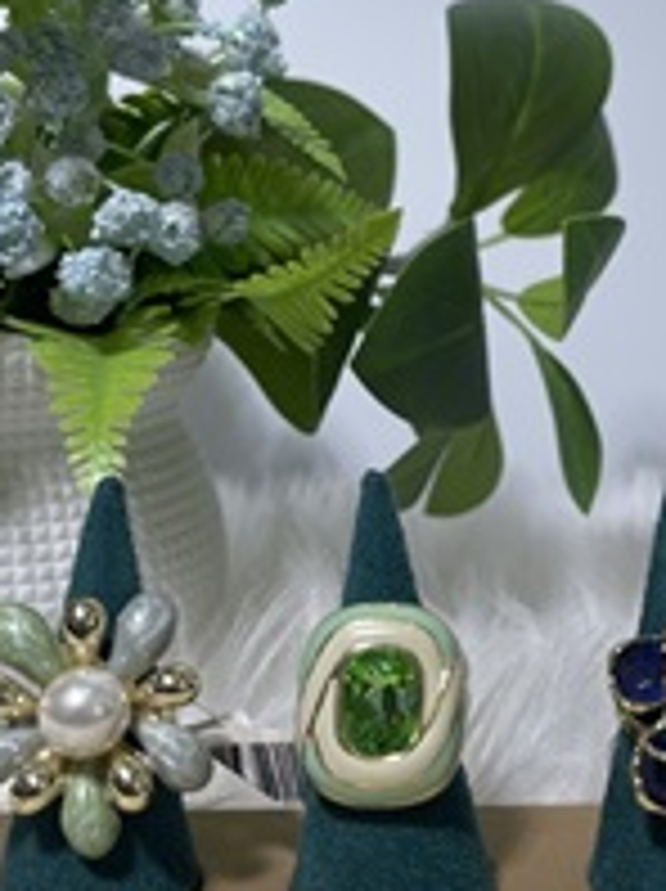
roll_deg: -1.1
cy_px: 412
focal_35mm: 51
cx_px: 441
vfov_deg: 37.5
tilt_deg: -11.6
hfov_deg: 28.3
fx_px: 1311
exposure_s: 1/726
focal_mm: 5.1
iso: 32
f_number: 1.6
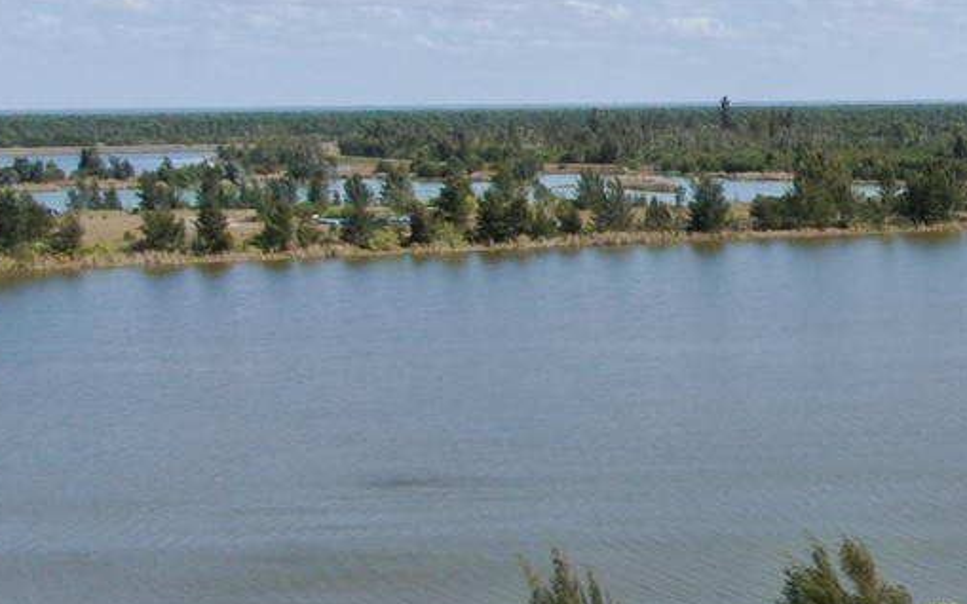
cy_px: 308
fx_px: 2108
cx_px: 1279
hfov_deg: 22.8
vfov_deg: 16.3
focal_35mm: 80
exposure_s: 1/1250
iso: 100
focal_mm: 4.39
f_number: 2.8
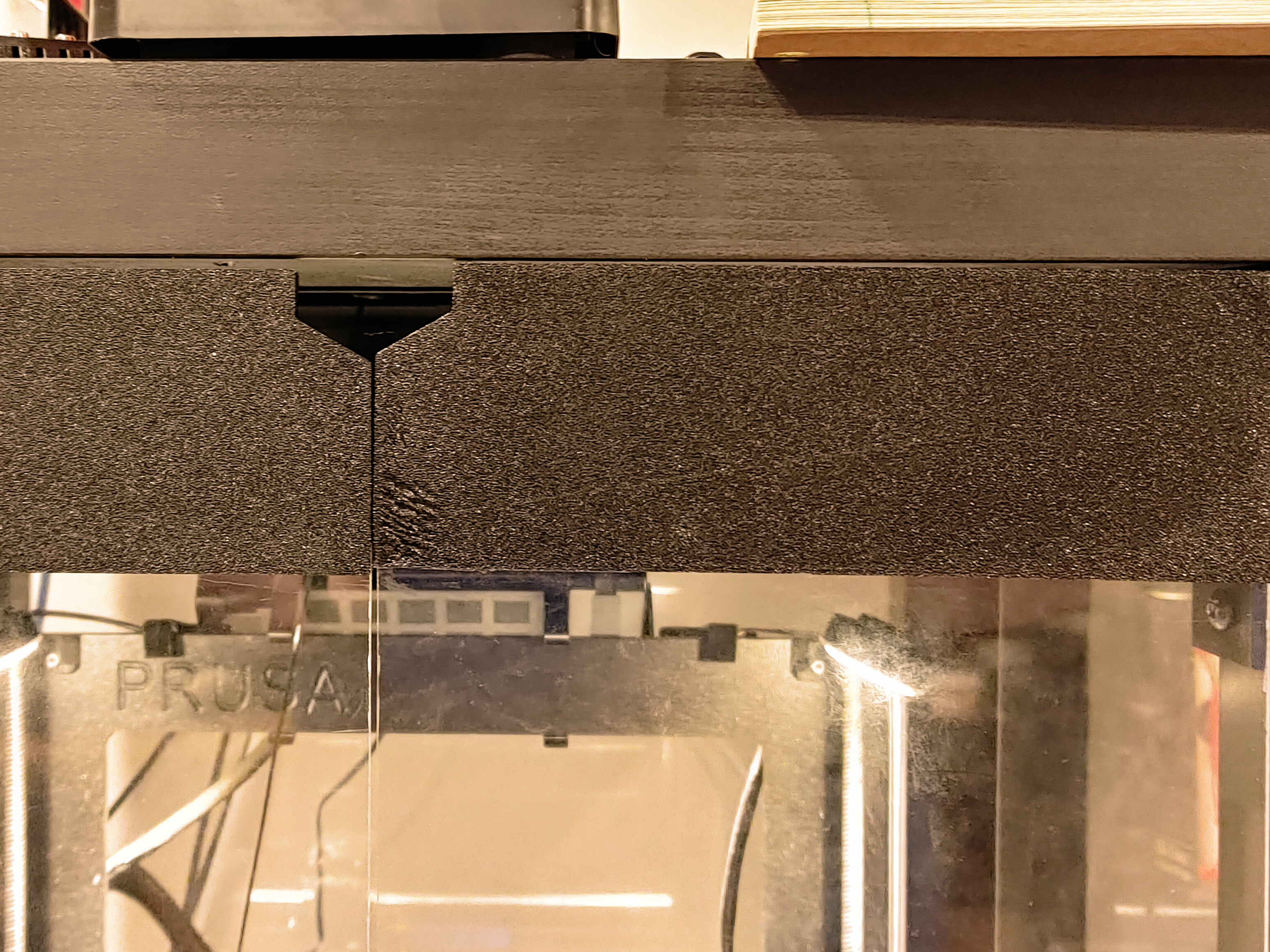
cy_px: 390
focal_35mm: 54
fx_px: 1981
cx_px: 444
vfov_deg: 27.0
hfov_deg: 35.3
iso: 600
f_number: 1.8
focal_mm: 5.58
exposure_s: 1/15
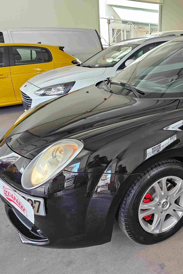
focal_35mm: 34
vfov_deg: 55.8
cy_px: 136
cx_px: 172
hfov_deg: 36.0
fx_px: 259
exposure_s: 1/180
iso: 200
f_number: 1.7
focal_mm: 6.3
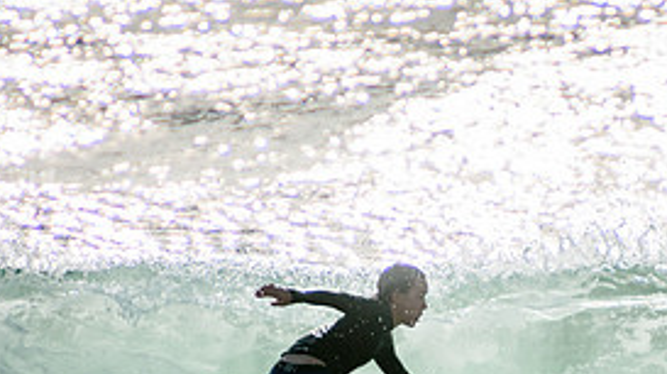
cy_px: 468
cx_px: 596
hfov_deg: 1.6
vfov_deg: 0.9
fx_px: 23643
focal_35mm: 1338
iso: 140
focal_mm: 400
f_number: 5.6
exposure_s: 1/2000
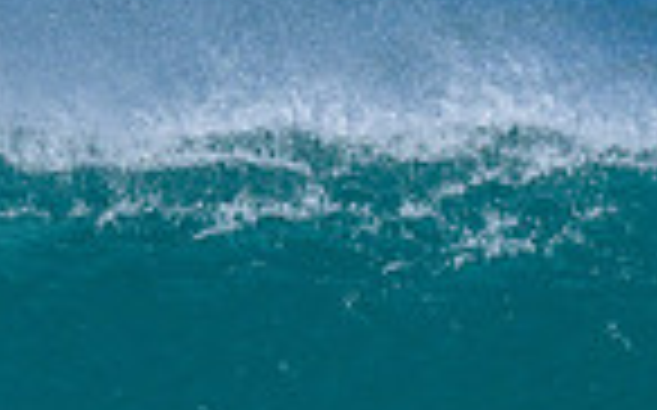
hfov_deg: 0.5
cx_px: -11
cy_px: 640
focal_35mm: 4168
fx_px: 74572
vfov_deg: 0.3
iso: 250
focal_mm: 800
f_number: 6.3
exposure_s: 1/2000
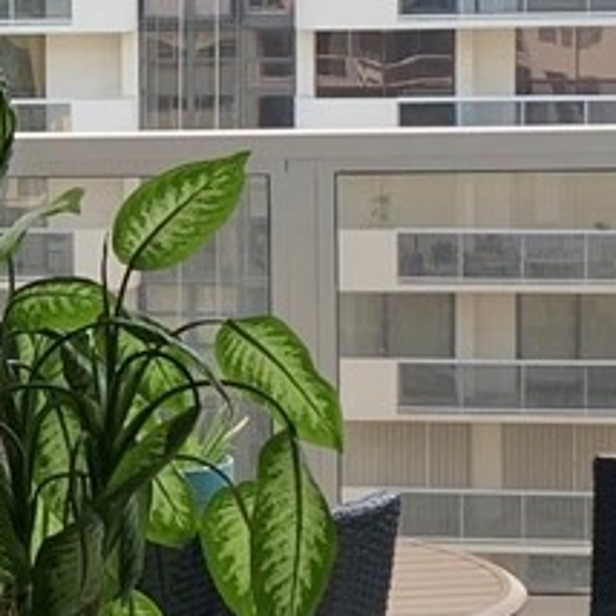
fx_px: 3463
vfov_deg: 10.2
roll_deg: +0.5
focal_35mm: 172
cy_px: 184
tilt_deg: -5.6
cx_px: -196
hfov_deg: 10.0
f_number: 1.8
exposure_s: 1/122
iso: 32
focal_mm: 4.25
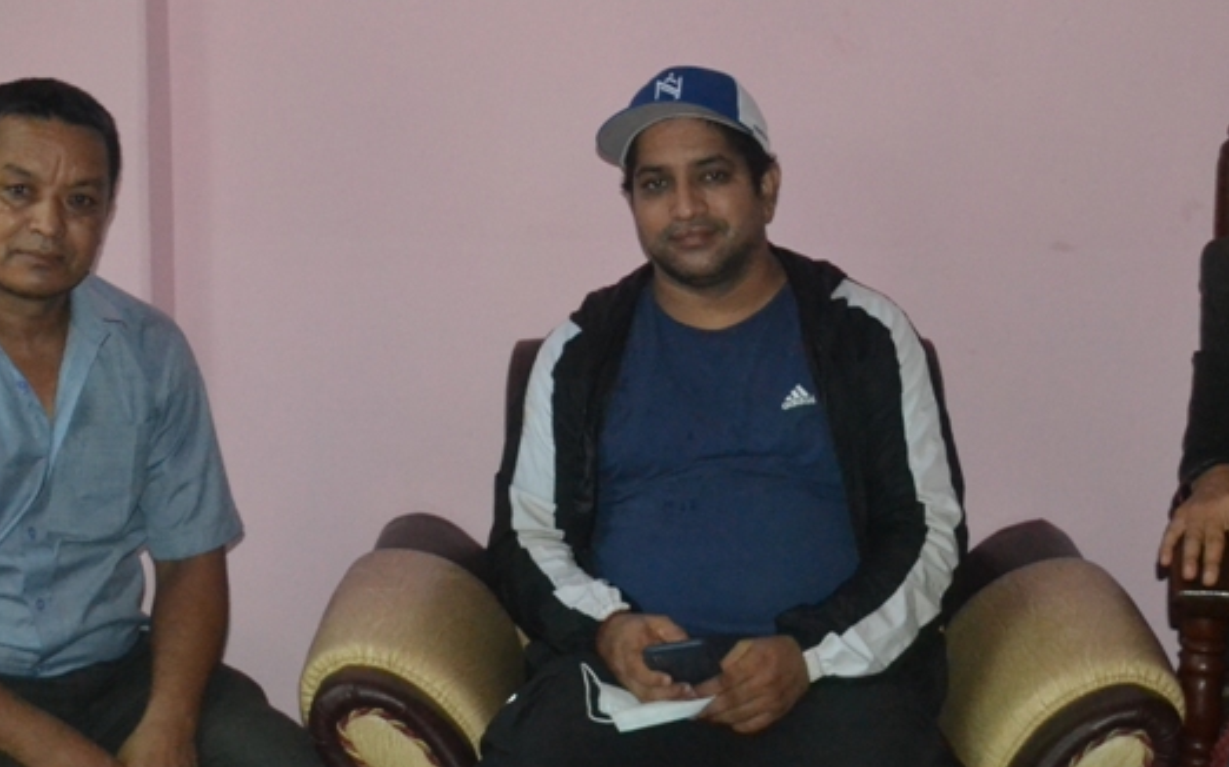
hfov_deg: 31.0
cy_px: 255
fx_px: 2210
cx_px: 546
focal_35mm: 66
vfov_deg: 19.6
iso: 3200
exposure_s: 1/60
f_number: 3.8
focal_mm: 22
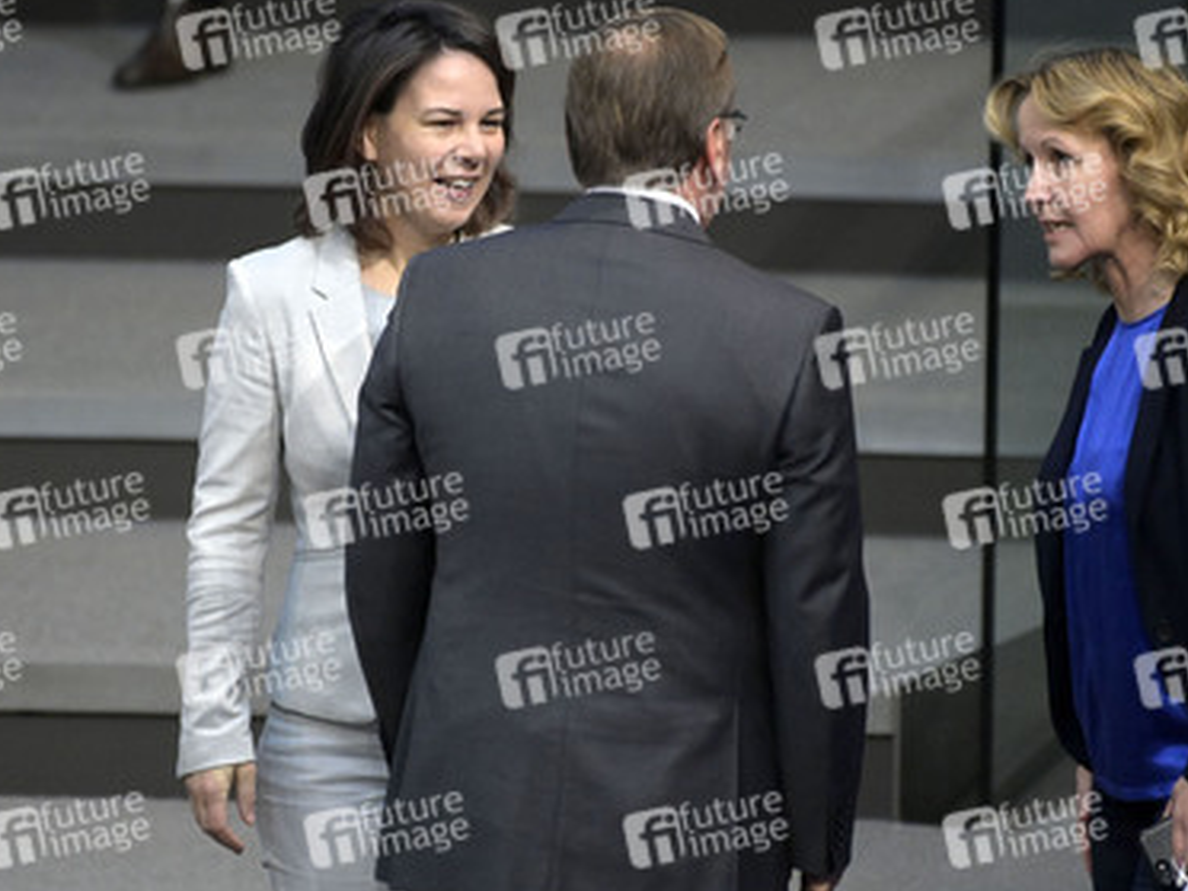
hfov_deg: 3.4
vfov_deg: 2.6
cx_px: 621
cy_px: 431
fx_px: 19974
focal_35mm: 582
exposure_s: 1/320
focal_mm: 500
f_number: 5.6
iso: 10000
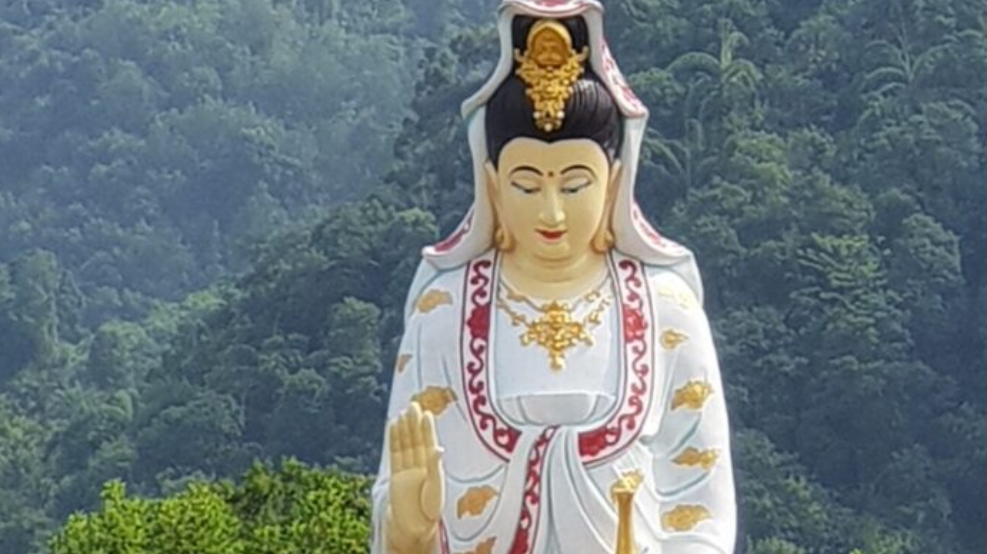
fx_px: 2197
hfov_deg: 25.3
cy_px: 660
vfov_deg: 14.0
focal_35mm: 84
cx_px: 543
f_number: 2.4
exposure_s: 1/593
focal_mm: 6
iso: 25
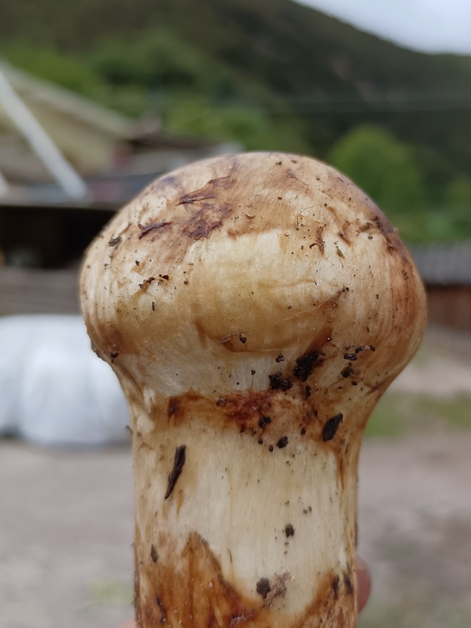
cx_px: 292
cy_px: 271
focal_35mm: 34
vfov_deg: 53.8
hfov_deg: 41.5
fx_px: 617
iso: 183
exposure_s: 1/900
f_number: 1.8
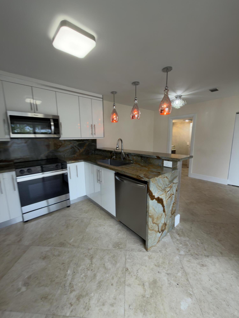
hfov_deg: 85.7
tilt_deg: -9.8
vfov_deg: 102.1
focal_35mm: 14
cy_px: 159
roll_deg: -0.2
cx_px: 120
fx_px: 129
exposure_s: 1/60
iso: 80
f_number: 2.2
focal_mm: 2.22
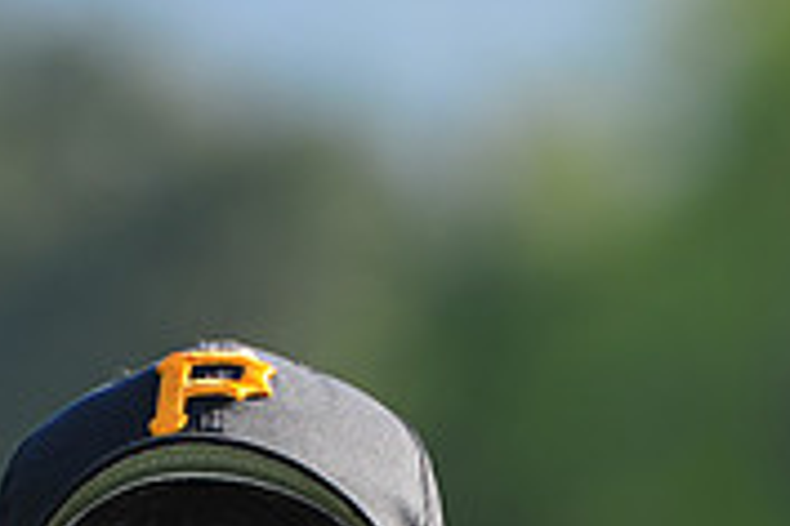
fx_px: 13275
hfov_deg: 3.4
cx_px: 170
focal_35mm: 605
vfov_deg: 2.3
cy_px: 820
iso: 200
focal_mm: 185
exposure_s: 1/800
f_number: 4
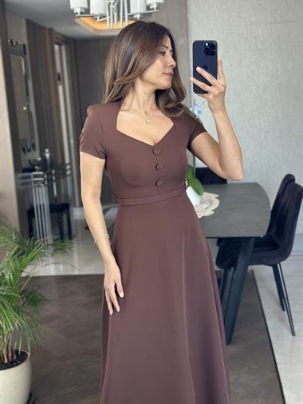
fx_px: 560
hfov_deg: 30.3
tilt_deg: -19.4
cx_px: 152
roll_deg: +4.2
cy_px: 202
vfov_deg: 39.6
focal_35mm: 48
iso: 125
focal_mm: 6.86
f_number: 1.78
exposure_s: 1/72
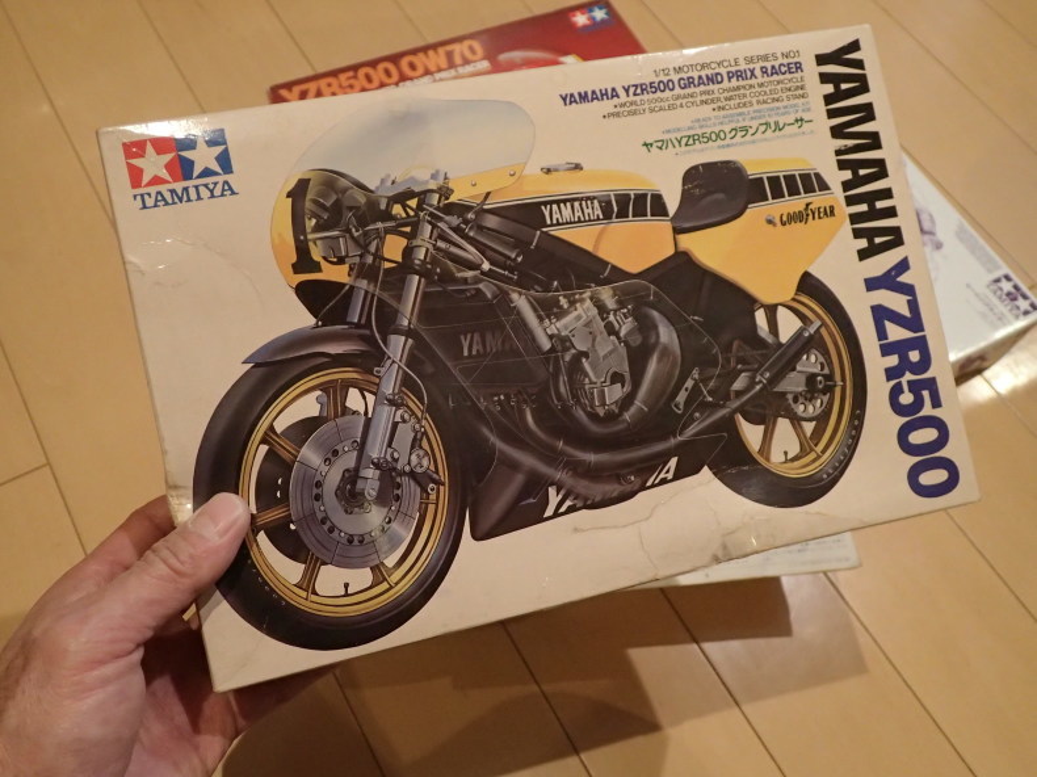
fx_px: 898
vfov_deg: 46.8
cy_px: 388
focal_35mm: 30
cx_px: 518
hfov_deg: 60.0
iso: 640
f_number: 2.3
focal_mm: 5.5
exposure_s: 1/30
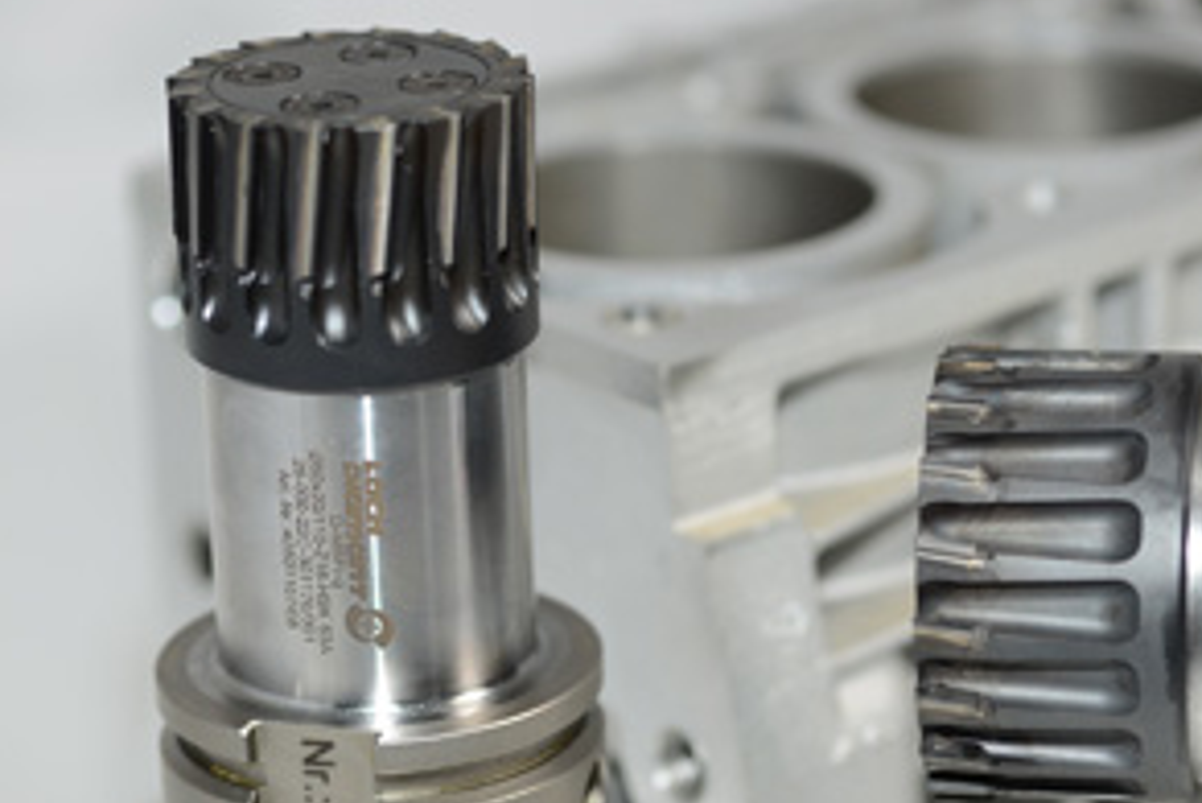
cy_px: 418
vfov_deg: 10.0
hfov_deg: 15.0
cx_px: 704
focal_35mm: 137
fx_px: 4576
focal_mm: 100
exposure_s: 1/125
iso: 100
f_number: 4
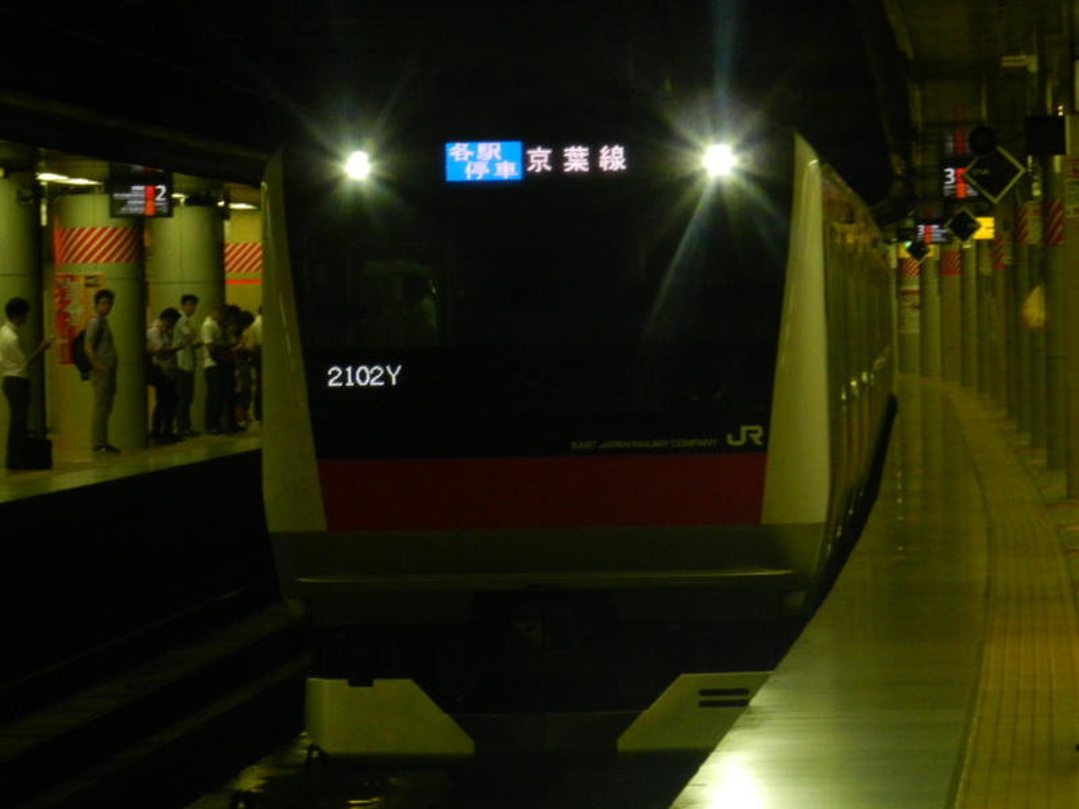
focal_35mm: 239
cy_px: 404
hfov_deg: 8.3
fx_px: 7450
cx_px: 540
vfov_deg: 6.2
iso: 800
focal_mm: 42.4
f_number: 7.1
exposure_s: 1/60
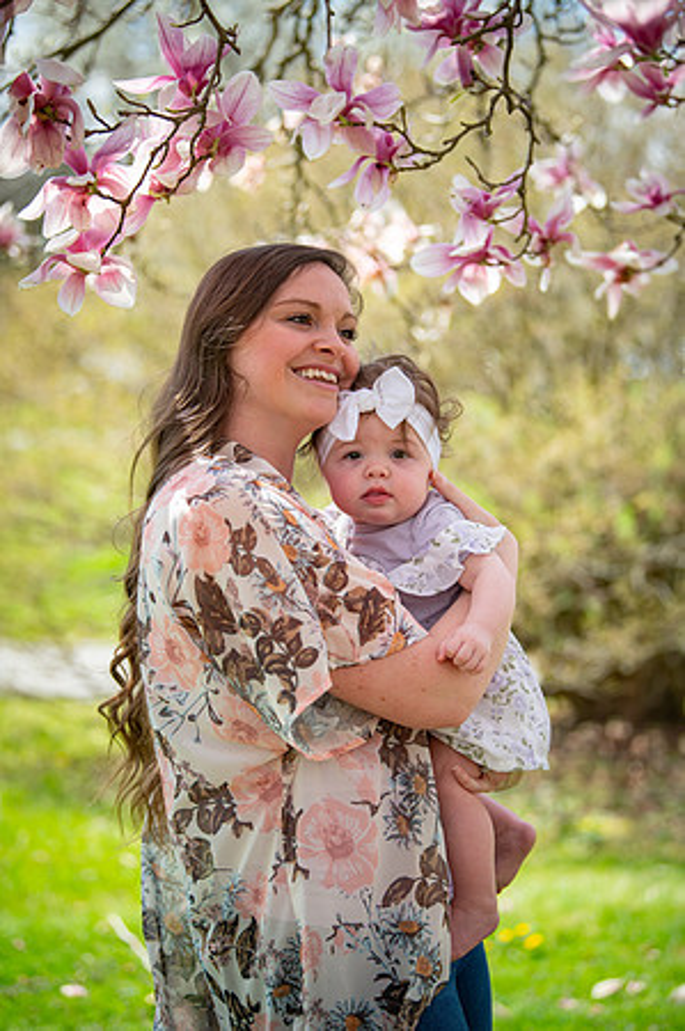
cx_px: 342
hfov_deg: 18.1
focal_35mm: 75
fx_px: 2145
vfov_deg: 27.0
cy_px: 516
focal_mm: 75
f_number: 2.8
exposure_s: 1/1600
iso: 320
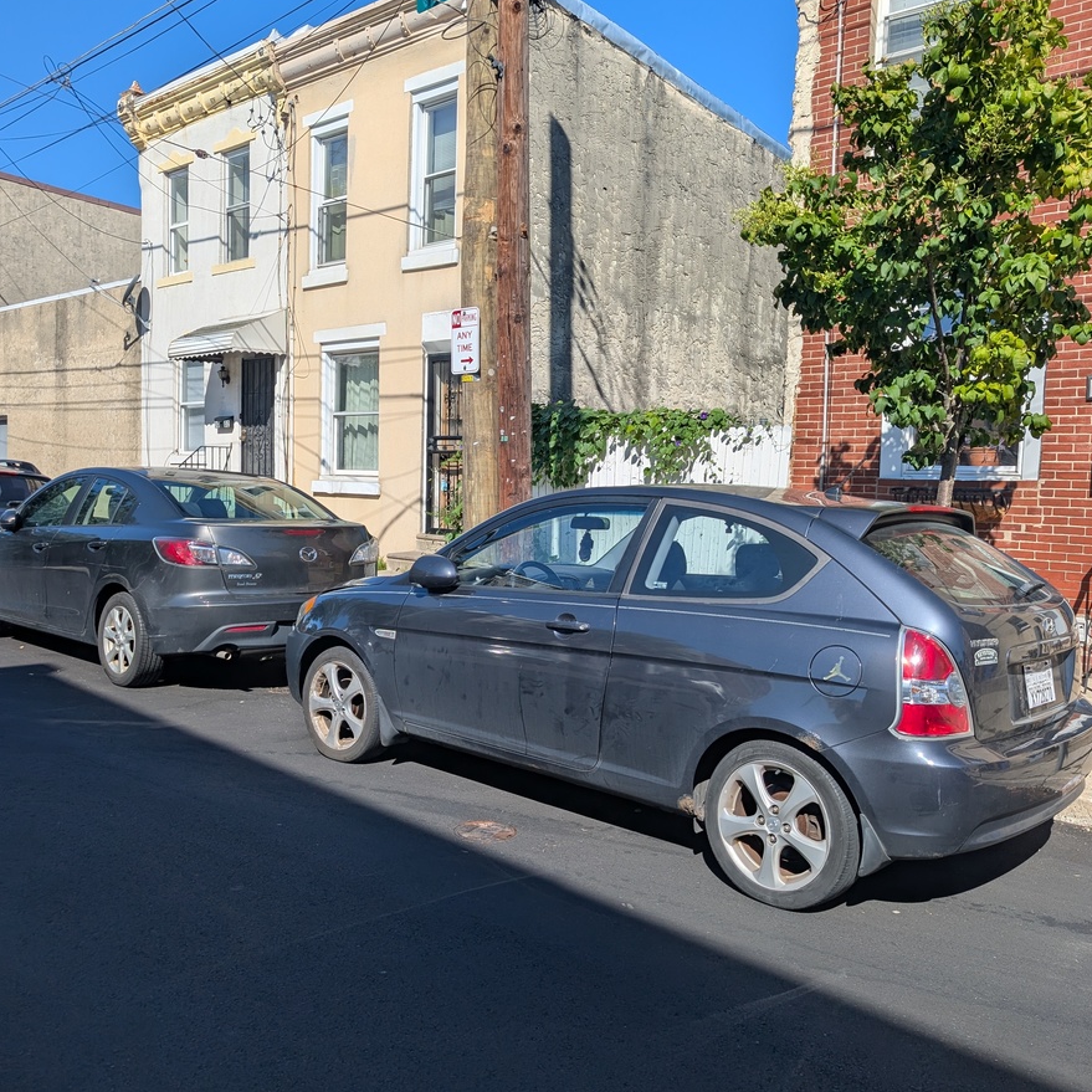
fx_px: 1035
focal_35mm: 29
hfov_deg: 55.6
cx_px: 542
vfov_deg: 55.6
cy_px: 548
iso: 18
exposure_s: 1/1052
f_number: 1.68
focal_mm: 6.9
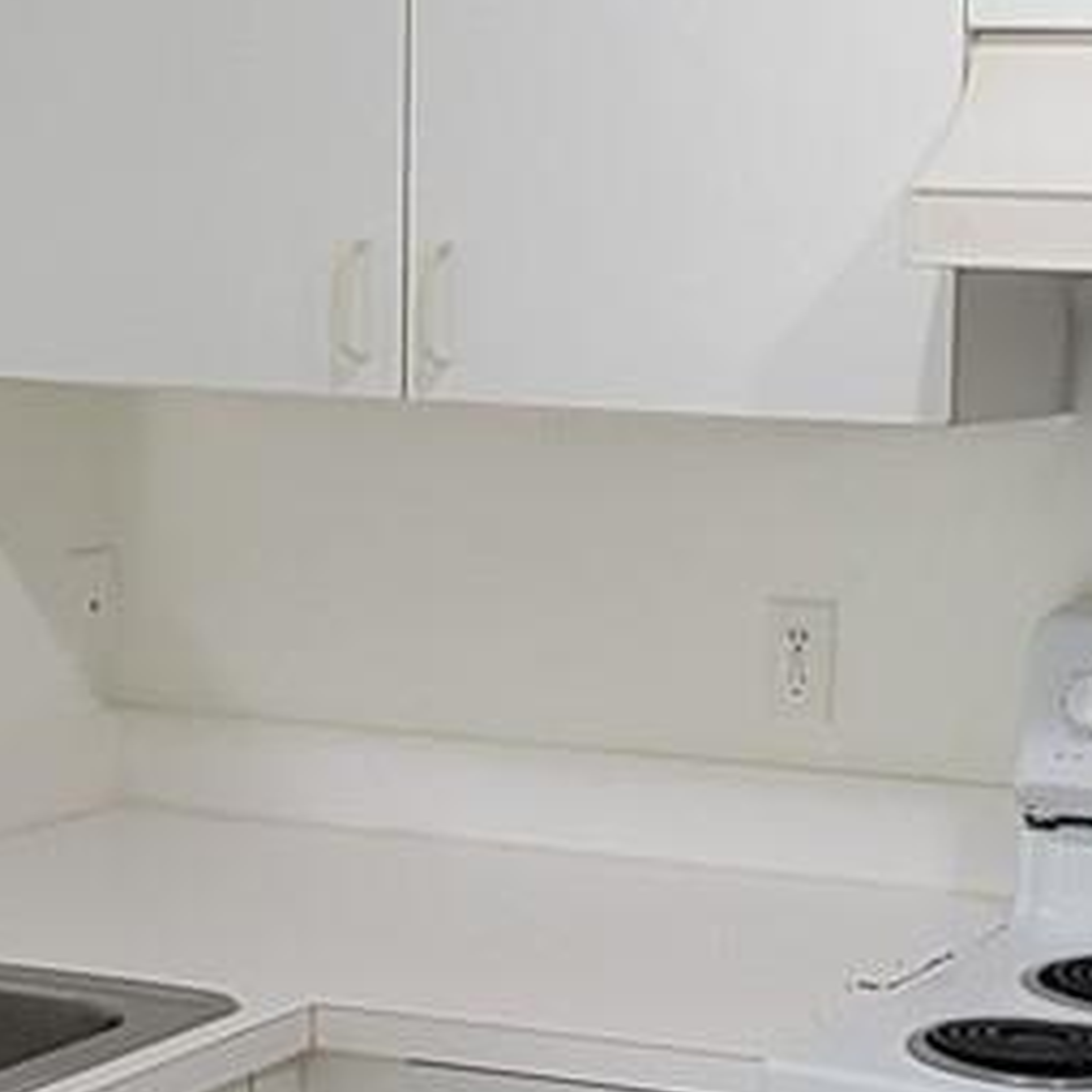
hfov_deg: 23.3
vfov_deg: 23.9
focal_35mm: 72
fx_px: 2570
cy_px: 685
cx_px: 1015
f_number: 2.2
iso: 200
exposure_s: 1/60
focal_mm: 2.2
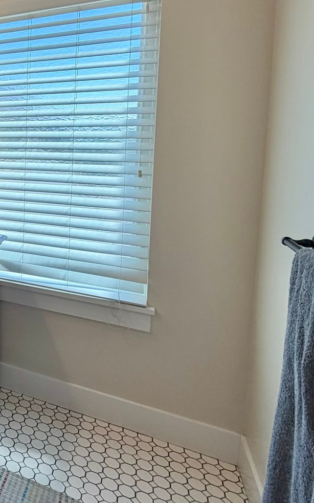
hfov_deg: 32.8
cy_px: 168
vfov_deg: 63.0
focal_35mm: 29
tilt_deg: -3.2
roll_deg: +0.7
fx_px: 397
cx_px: -88
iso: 64
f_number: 2.2
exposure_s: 1/120
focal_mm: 2.22
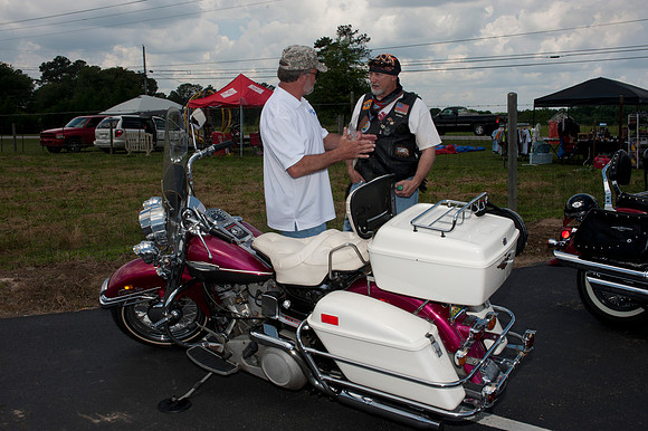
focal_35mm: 35
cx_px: 324
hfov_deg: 54.5
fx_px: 630
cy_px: 216
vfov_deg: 37.8
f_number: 14
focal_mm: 35
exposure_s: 1/250
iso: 200
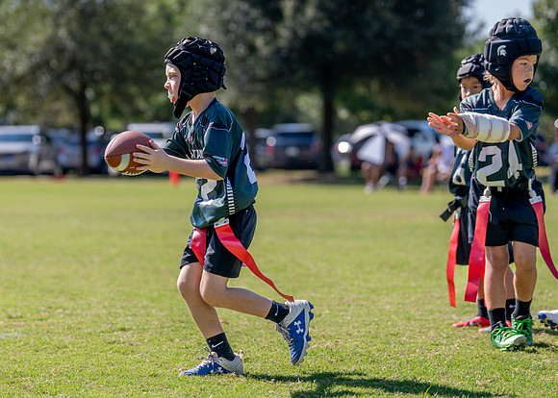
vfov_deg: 10.5
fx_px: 2170
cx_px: 228
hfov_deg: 14.6
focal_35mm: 137
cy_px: 206
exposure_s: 1/2500
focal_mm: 97
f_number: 2.8
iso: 250
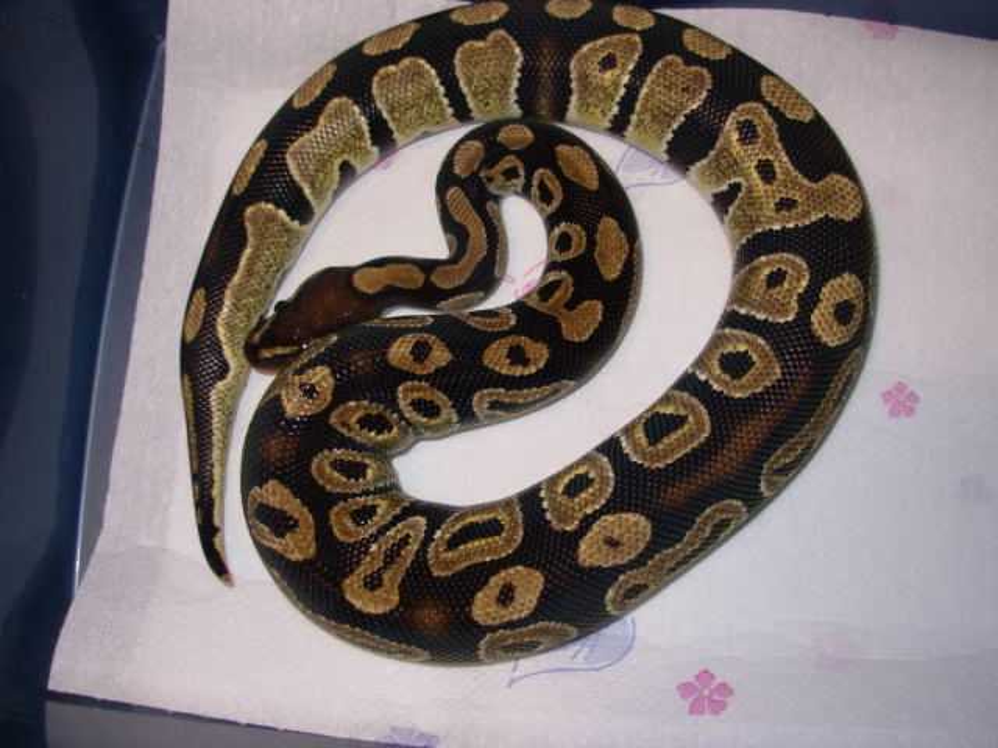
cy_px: 374
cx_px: 499
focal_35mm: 38
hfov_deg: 49.0
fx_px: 1096
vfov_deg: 37.7
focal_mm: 6.3
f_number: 2.9
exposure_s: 1/32
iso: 50
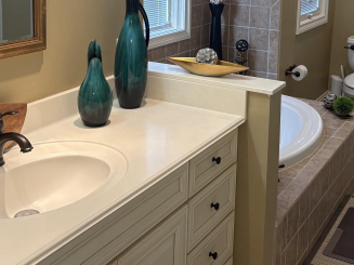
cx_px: 213
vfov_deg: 26.7
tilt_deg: -9.2
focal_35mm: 53
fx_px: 542
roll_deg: -1.4
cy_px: 32
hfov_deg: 36.1
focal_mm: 5.96
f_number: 1.6
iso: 100
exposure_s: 1/120
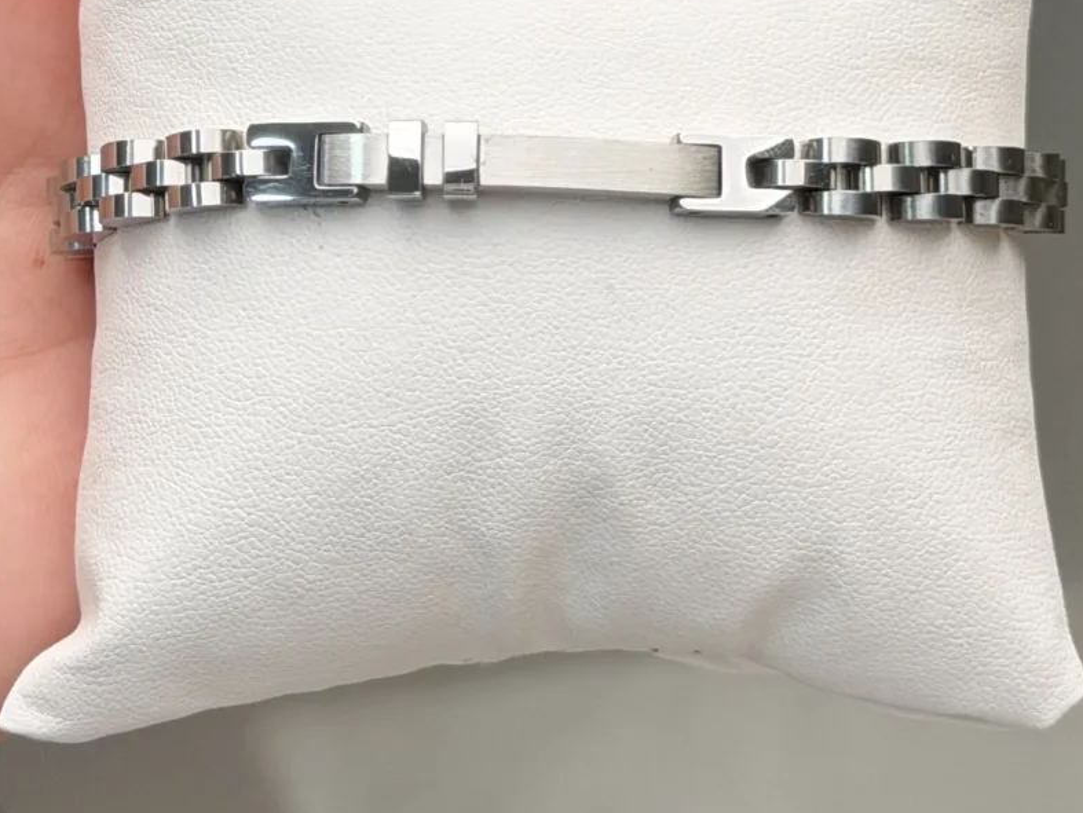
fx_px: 2035
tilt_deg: -73.6
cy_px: 186
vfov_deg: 22.4
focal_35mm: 65
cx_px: 546
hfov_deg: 29.8
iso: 80
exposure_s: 1/786
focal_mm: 6.76
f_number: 1.78
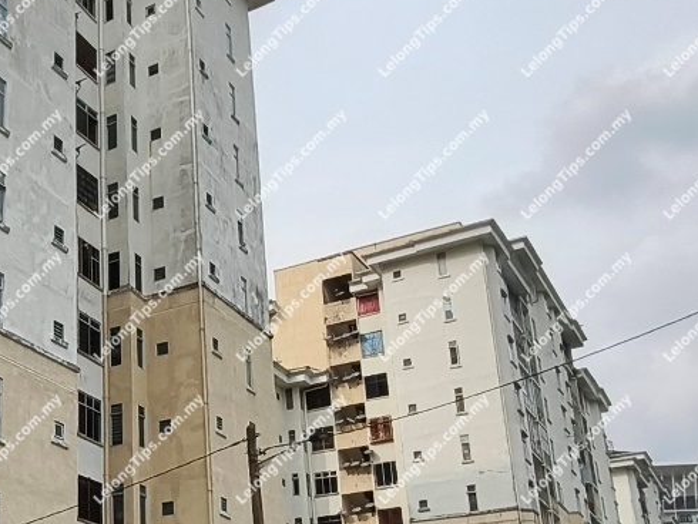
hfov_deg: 37.2
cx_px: -38
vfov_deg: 32.9
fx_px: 888
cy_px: 290
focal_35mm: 44
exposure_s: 1/2243
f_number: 2.2
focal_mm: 1.67
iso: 50
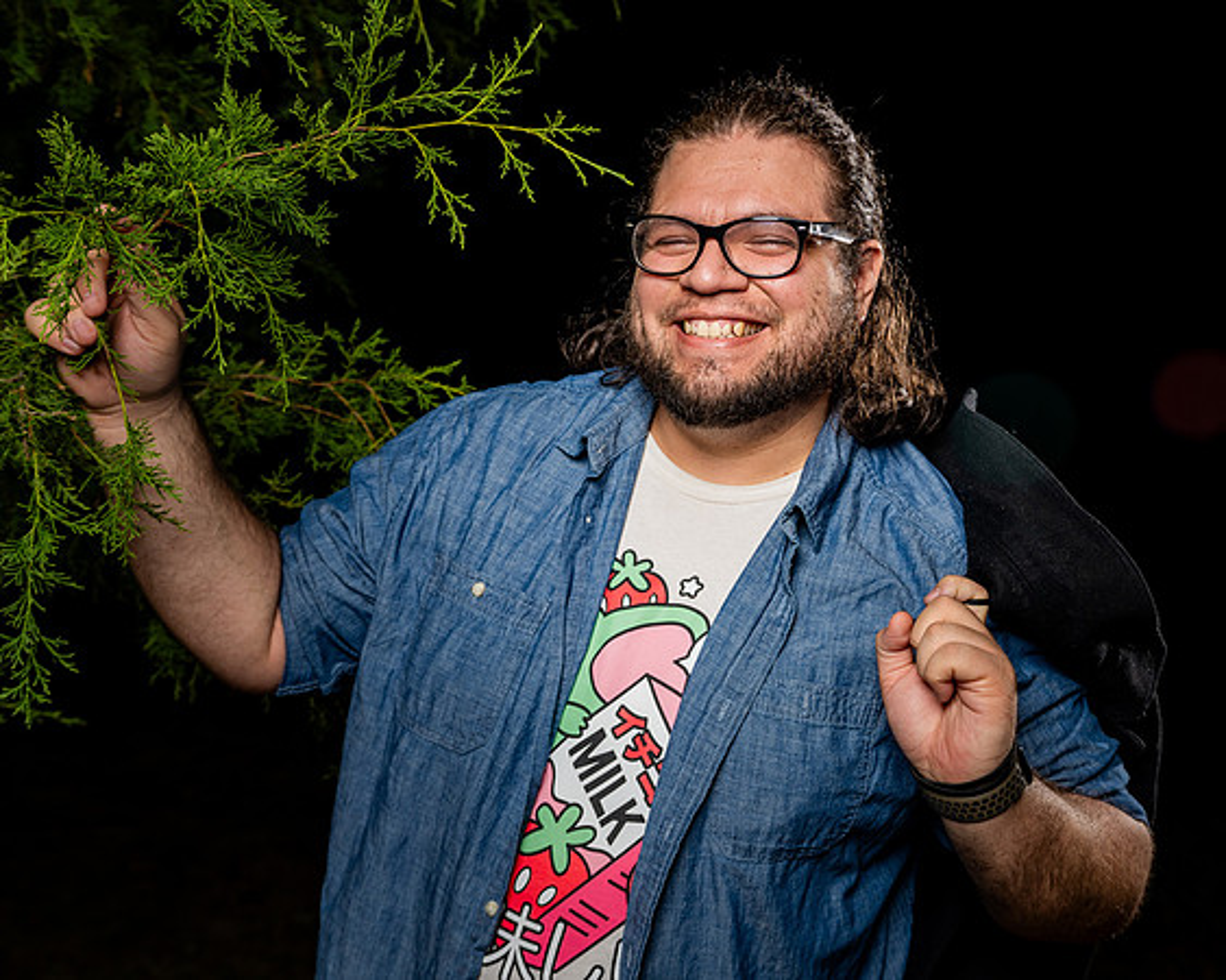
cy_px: 490
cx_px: 666
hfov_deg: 42.1
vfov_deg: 34.2
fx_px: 1593
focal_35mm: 44
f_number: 5
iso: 500
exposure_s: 1/250
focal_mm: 39
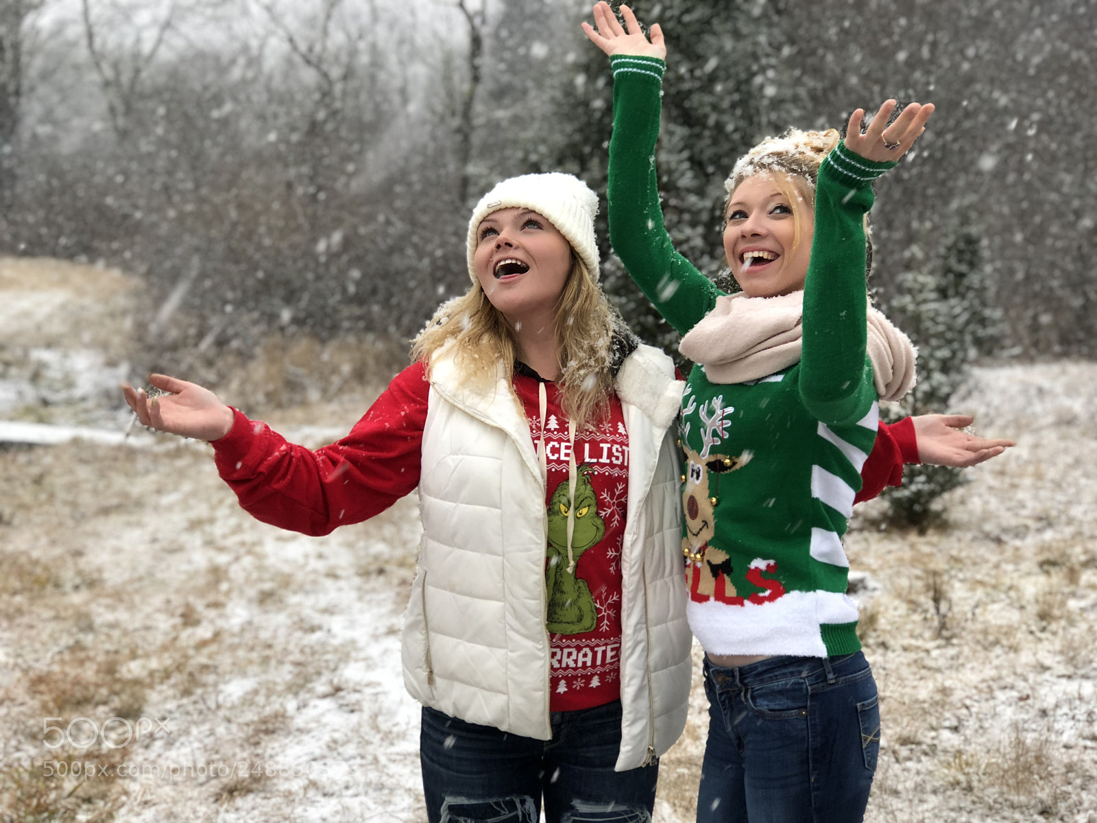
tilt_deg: -9.9
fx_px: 1806
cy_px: 412
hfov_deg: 33.8
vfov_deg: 25.7
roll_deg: -0.3
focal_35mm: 57
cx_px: 548
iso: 40
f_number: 2.8
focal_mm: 6.6
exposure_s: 1/60
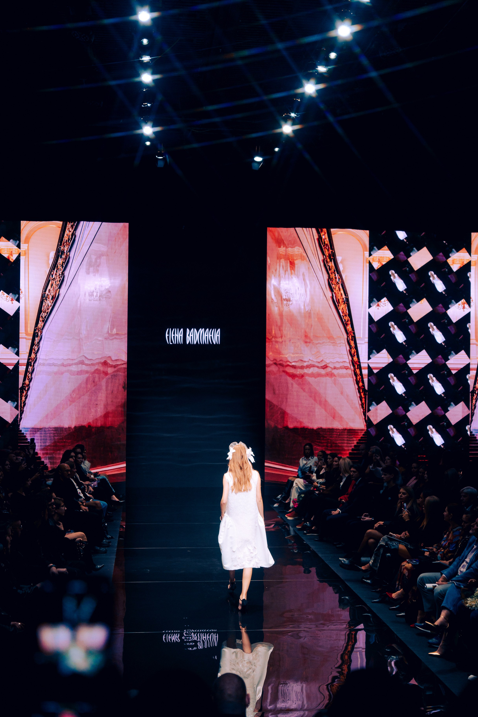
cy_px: 370
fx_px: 777
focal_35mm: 39
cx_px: 215
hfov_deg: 34.2
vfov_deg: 49.5
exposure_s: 1/320
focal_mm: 35
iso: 800
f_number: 2
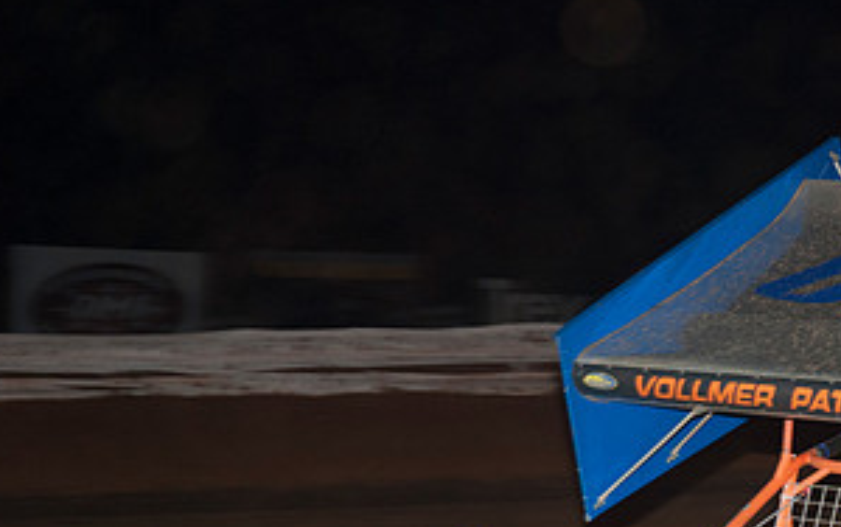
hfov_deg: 14.6
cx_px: 704
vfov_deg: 9.2
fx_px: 3257
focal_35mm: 142
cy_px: 463
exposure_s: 1/160
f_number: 4.5
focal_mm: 48
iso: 200
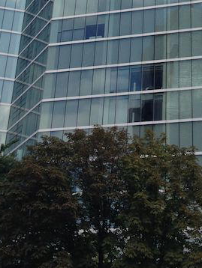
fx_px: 668
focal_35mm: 86
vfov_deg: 21.8
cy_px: -10
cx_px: 133
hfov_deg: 17.1
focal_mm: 4.12
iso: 50
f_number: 2.4
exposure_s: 1/847
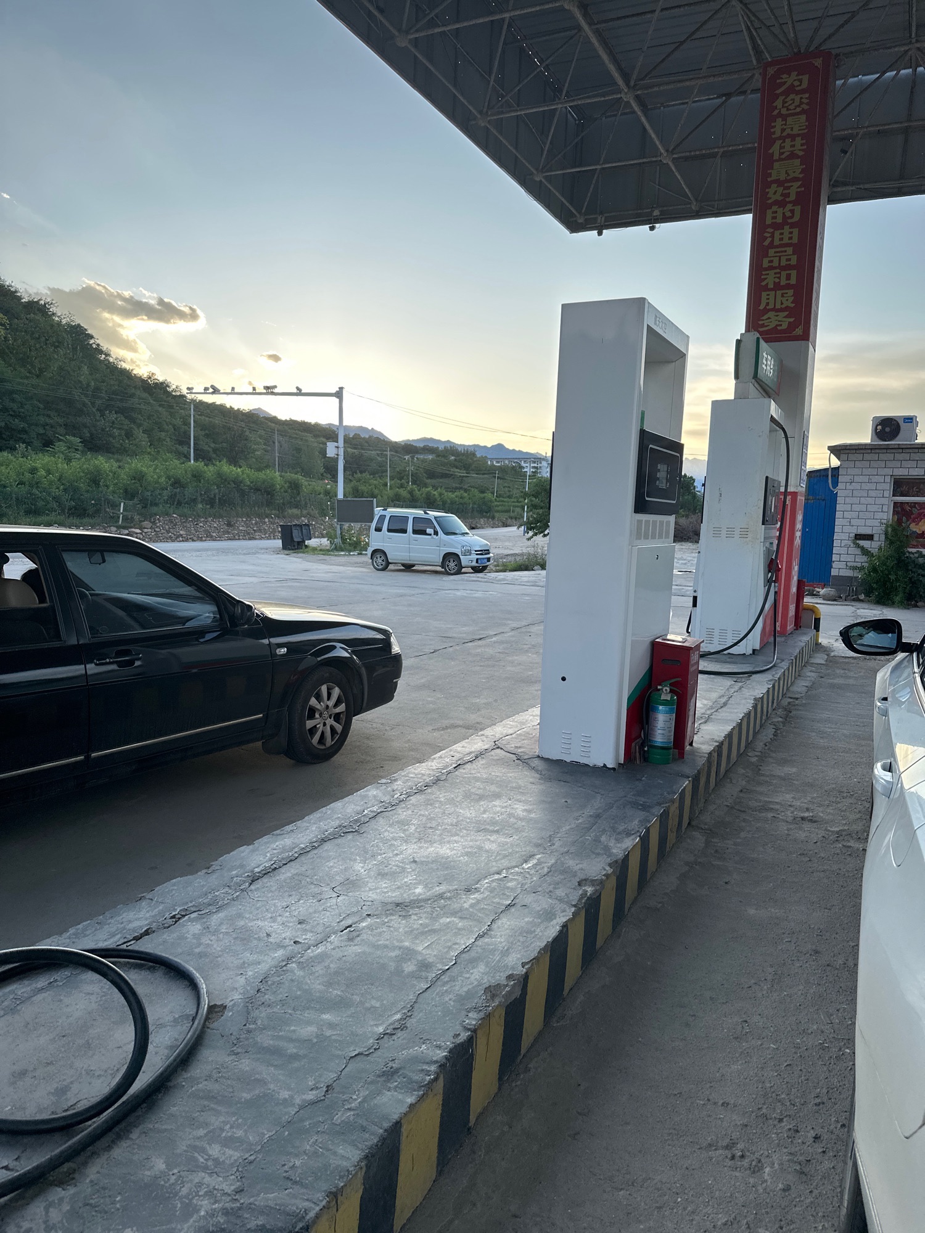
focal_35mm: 24
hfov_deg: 56.8
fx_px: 855
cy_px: 616
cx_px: 462
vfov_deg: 71.6
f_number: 1.78
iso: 80
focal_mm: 6.86
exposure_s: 1/864
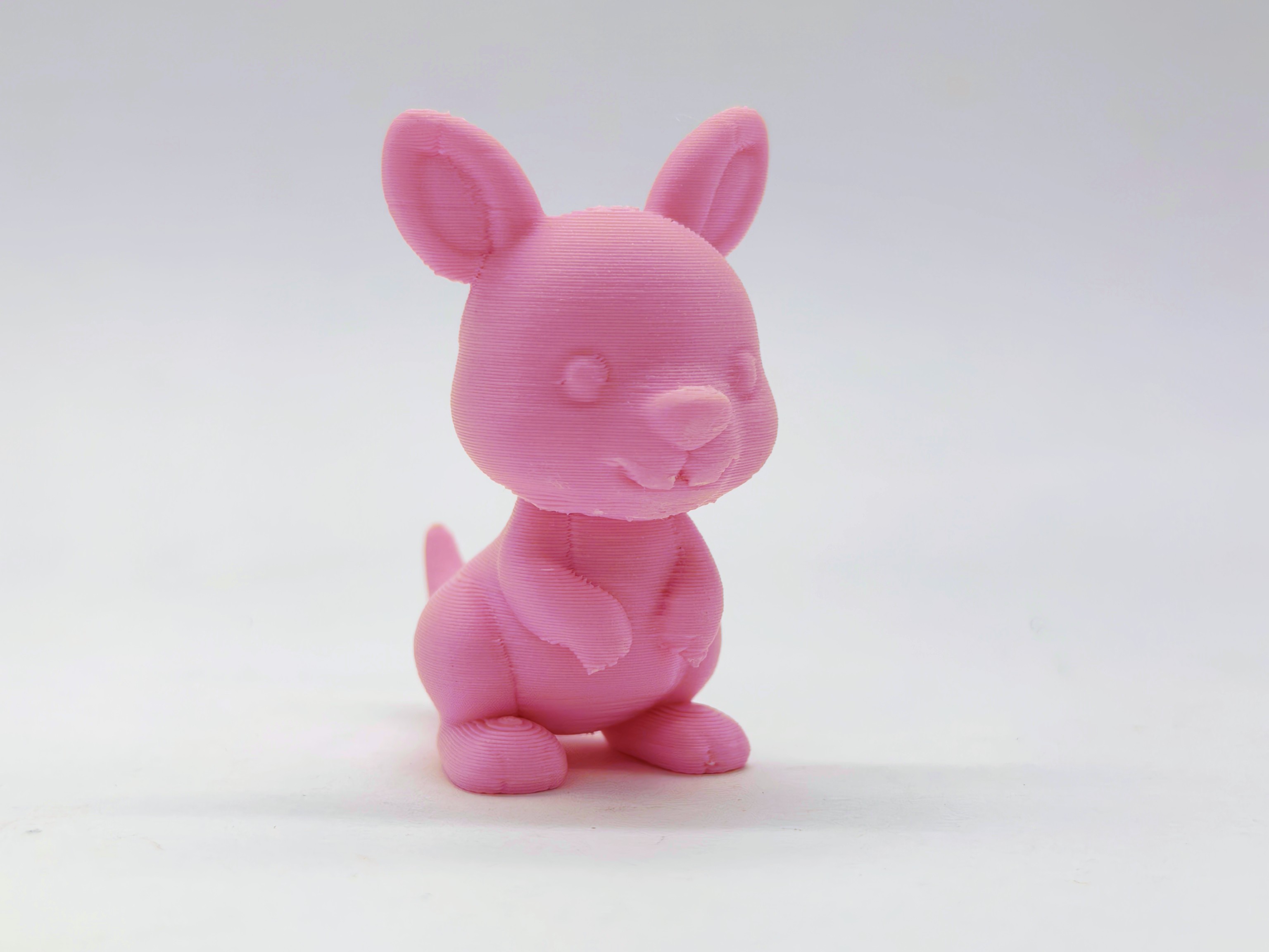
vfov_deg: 29.7
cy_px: 476
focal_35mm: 49
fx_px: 1796
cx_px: 634
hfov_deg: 38.9
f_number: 1.6
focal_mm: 5.34
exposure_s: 1/300
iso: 50
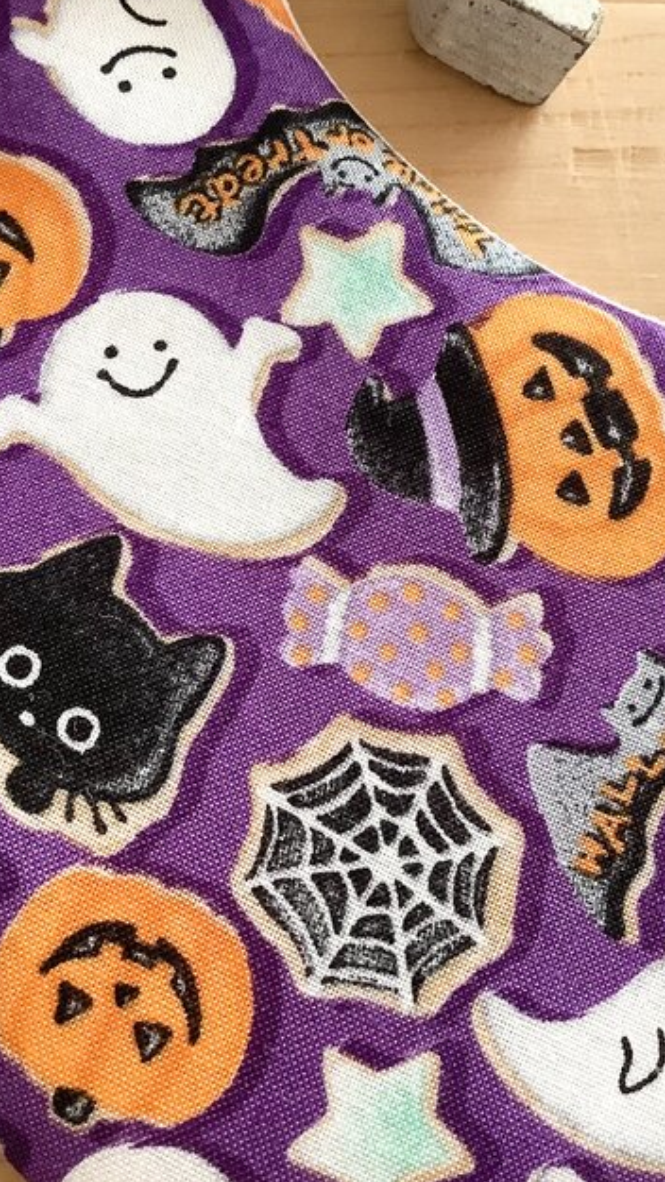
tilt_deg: -76.0
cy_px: 583
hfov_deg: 26.0
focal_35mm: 46
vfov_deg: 44.6
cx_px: 364
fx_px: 1442
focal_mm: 3.3
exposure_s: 1/60
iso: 250
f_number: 2.4
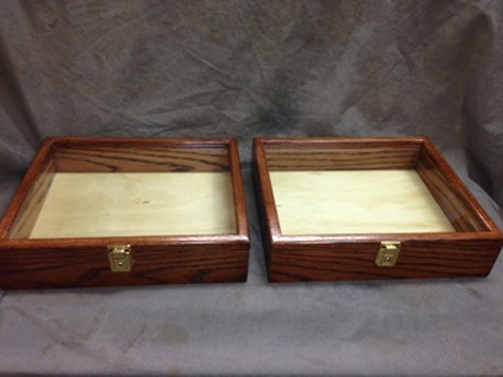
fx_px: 479
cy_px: 188
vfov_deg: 42.9
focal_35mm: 33
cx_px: 252
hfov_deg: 55.4
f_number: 2.4
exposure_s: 1/24
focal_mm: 4.12
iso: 50
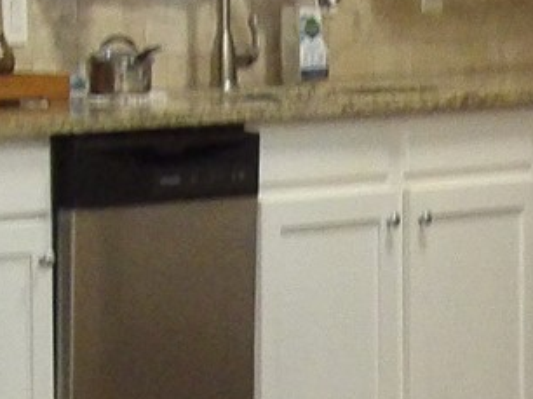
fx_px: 5462
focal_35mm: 355
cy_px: 657
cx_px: 439
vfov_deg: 4.2
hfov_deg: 5.6
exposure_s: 1/17
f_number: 3.9
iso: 508
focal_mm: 9.5
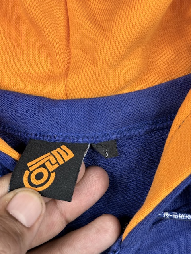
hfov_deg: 30.3
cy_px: 127
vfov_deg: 39.7
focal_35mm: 48
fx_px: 353
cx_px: 96
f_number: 1.78
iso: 64
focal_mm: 6.76
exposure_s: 1/100
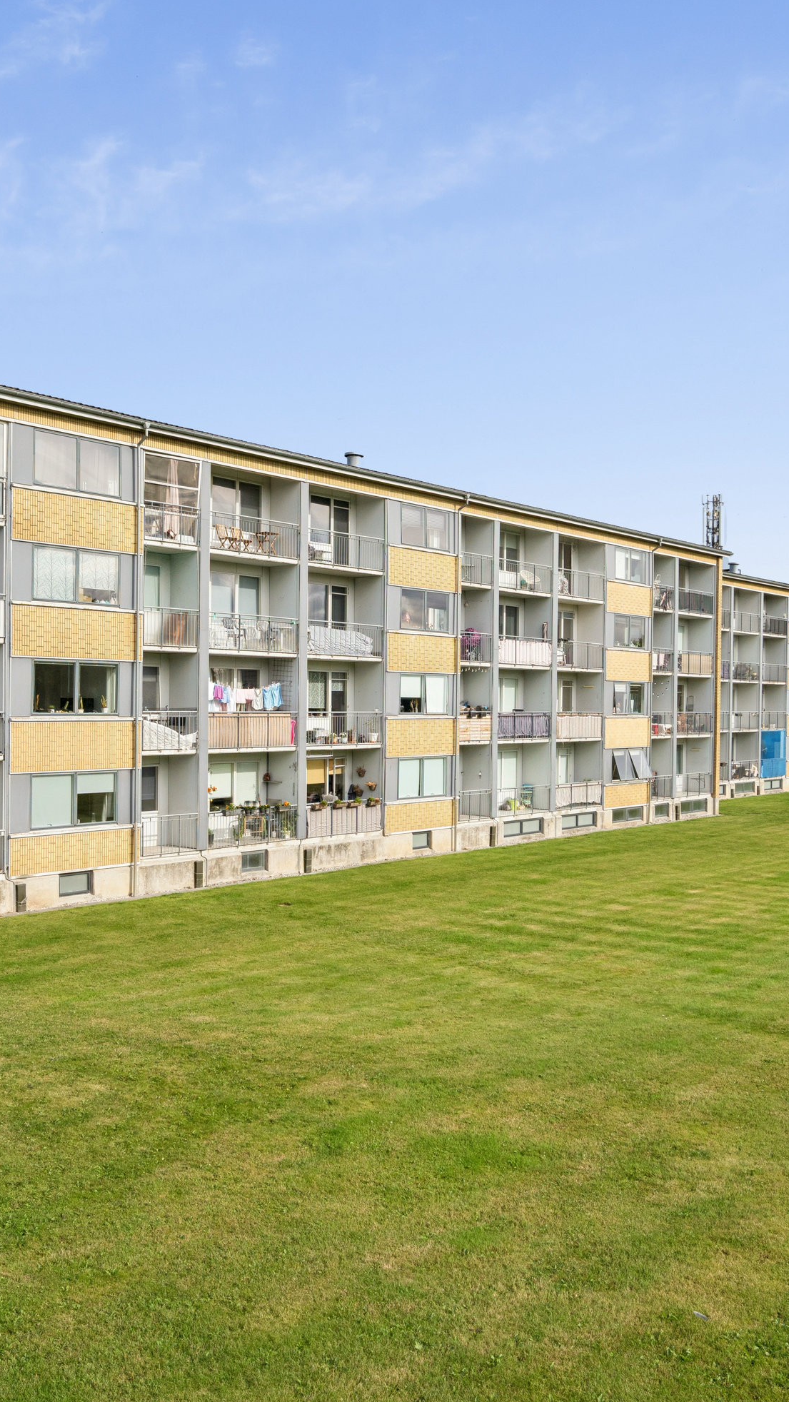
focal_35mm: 32
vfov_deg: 61.0
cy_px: 701
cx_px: 393
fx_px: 1190
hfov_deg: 36.7
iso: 500
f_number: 7.1
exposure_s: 1/800
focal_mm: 20
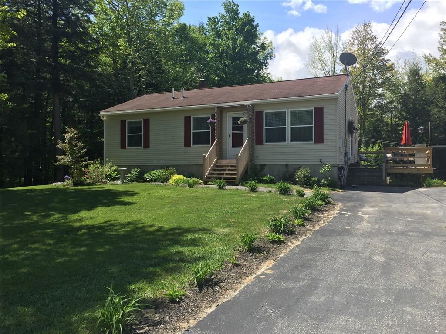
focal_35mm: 29
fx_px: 374
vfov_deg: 48.2
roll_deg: +0.5
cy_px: 167
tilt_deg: +1.2
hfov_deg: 61.7
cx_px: 223
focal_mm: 4.15
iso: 32
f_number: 2.2
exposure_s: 1/1364
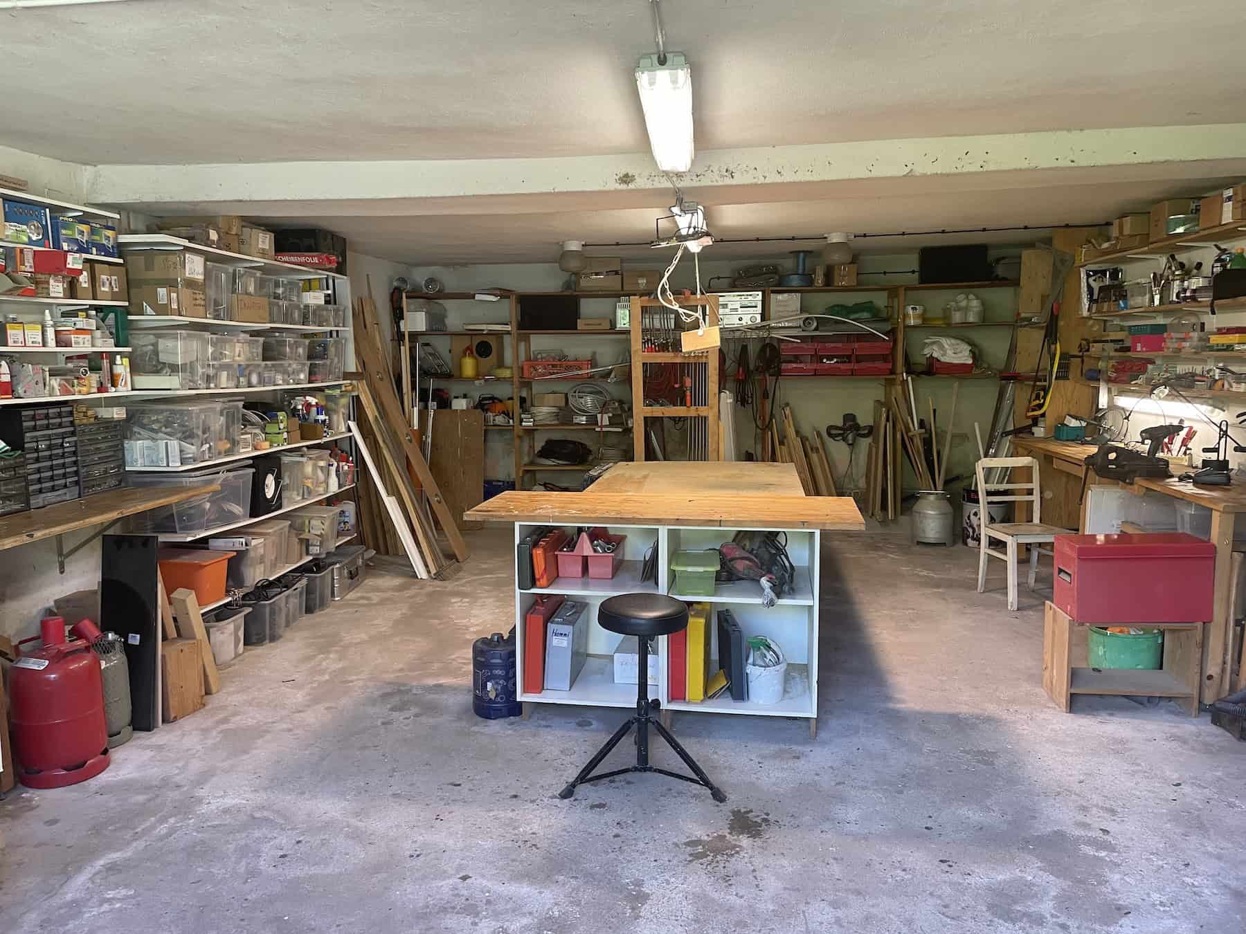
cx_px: 623
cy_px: 467
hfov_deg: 67.3
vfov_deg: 53.1
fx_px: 936
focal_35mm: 26
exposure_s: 1/50
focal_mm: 4.2
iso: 64
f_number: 1.6
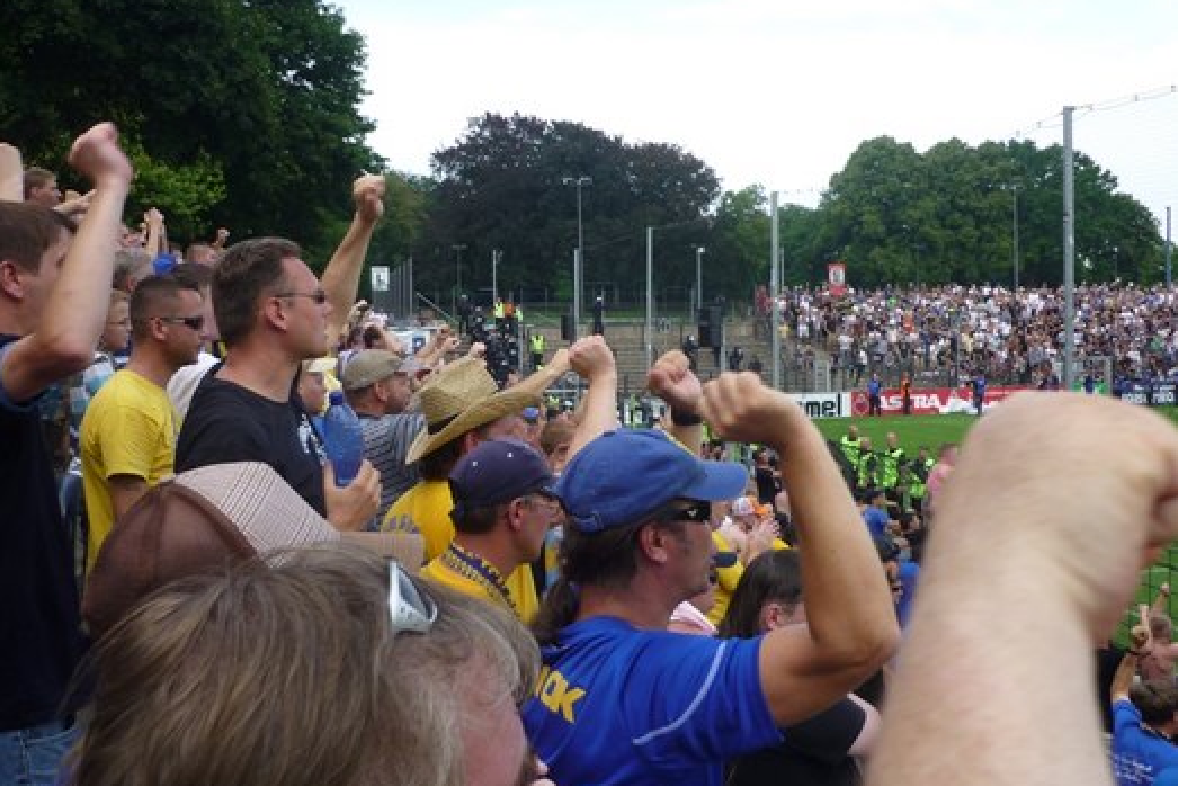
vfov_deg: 37.8
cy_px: 351
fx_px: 1146
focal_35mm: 35
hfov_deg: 54.4
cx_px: 582
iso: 80
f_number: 2.8
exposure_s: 1/400
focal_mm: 5.5
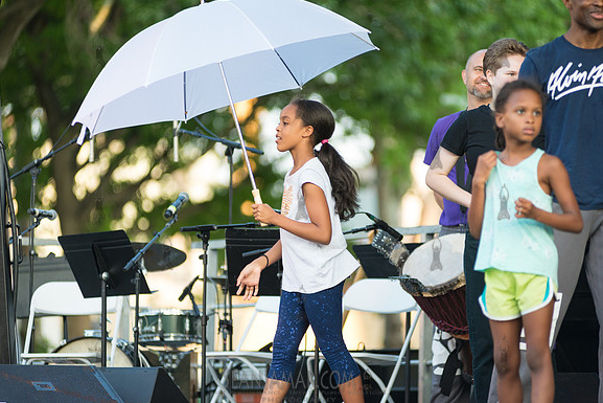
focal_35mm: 201
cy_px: 202
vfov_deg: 6.8
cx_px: 301
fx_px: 3367
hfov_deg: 10.2
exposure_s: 1/800
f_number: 2.8
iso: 1000
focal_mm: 200
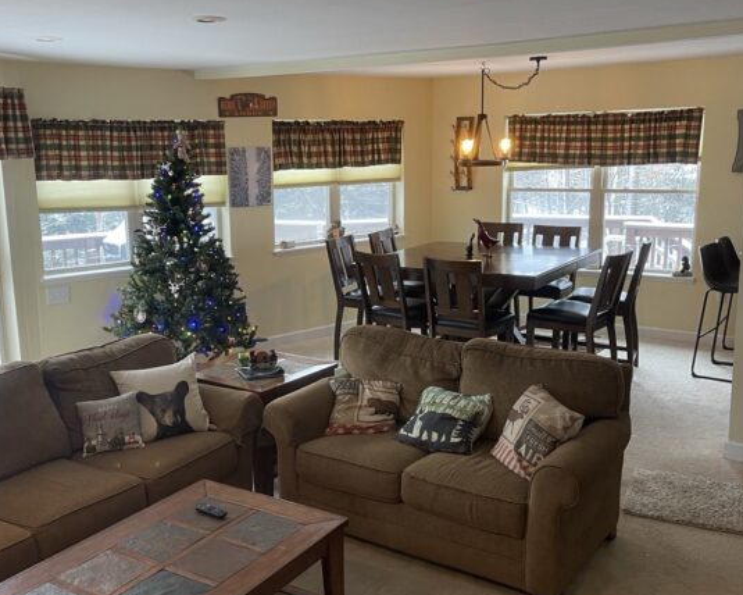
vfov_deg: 40.1
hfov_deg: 48.9
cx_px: 314
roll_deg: +1.3
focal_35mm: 37
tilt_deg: -10.3
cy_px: 300
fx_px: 814
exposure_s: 1/60
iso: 125
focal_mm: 5.1
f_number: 1.6
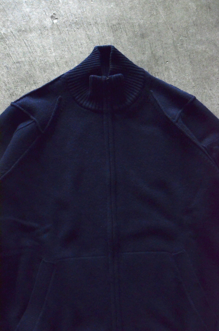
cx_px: 110
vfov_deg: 42.4
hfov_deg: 28.8
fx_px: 426
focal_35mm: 46
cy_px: 166
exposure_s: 1/50
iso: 3200
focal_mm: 31
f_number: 5.6
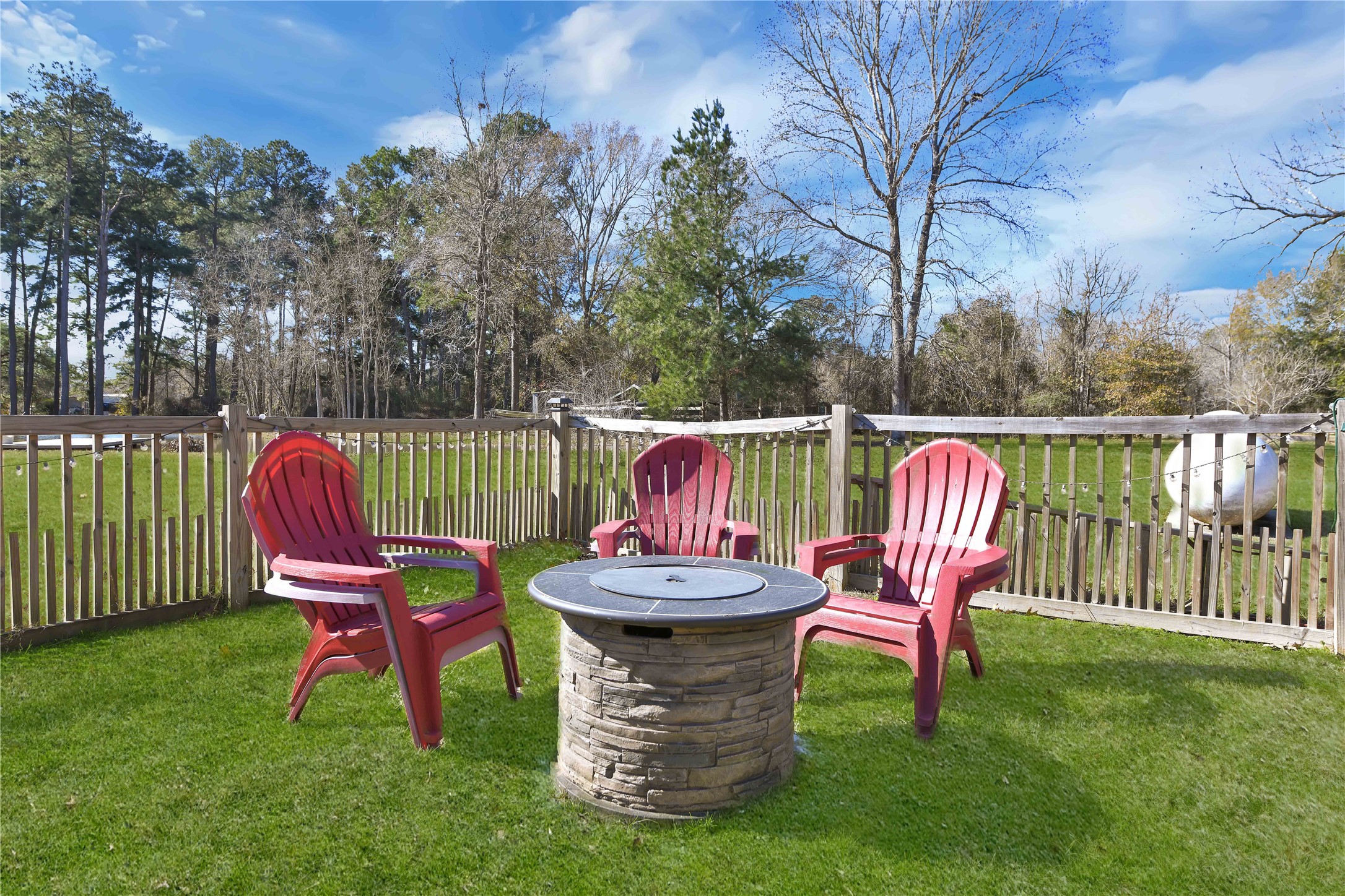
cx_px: 672
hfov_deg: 81.2
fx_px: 785
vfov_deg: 59.5
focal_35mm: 21
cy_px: 448
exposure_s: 1/160
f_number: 8
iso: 100
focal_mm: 21
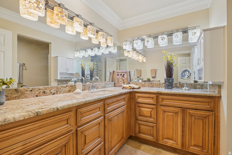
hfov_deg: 96.7
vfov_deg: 73.8
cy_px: 78
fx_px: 103
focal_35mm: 16
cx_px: 116
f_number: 8
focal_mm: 16
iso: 400
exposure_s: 1/25
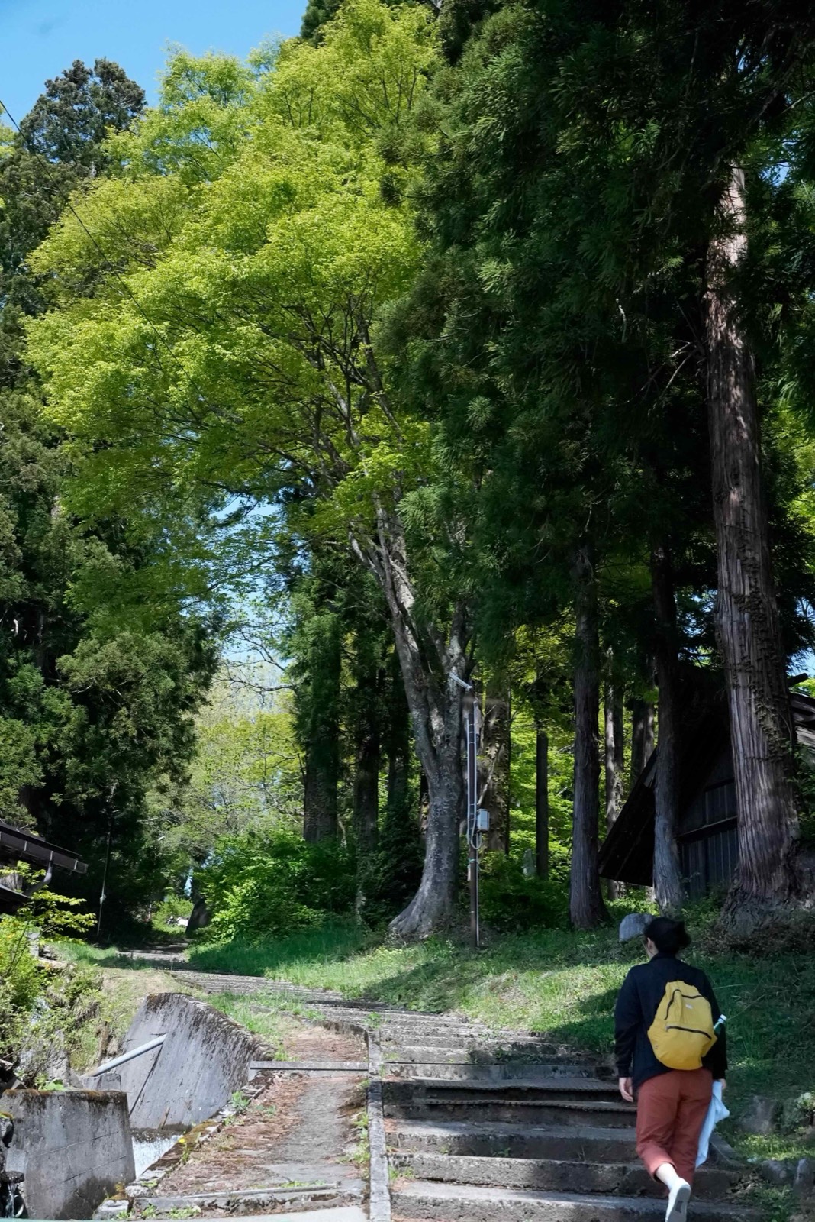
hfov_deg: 27.5
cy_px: 611
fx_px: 1662
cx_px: 408
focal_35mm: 49
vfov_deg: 40.3
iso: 16000
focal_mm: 49
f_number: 9
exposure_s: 1/160
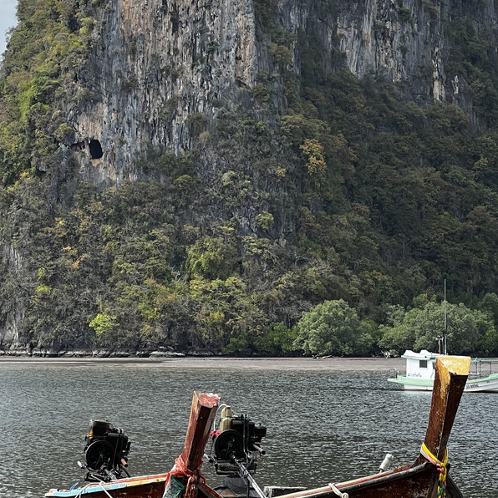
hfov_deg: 12.7
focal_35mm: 137
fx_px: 2230
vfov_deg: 12.7
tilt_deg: +4.6
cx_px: 292
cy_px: 170
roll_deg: -0.5
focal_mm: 9
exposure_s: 1/570
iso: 32
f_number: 2.8
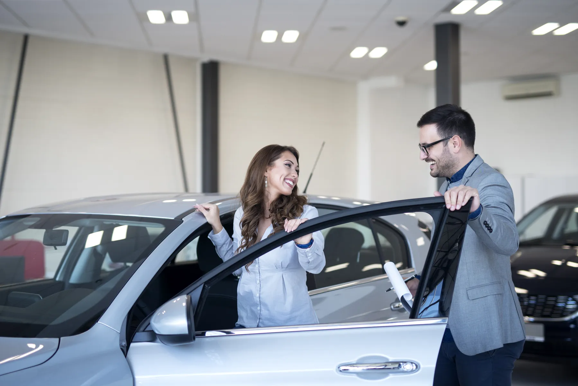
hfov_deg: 39.6
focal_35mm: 50
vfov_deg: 27.0
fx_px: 803
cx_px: 289
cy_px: 193
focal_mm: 50
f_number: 1.8
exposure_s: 1/500
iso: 320
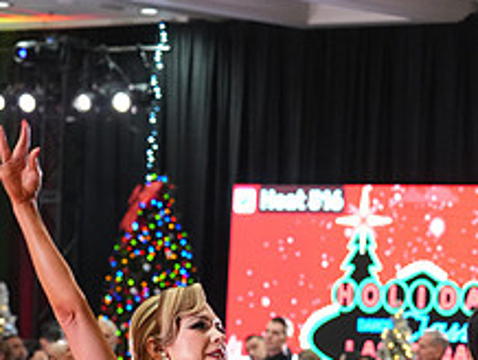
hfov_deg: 8.6
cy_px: 560
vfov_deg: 6.4
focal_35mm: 230
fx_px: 3179
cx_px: 321
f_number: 4.5
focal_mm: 90
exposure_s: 1/200
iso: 4000
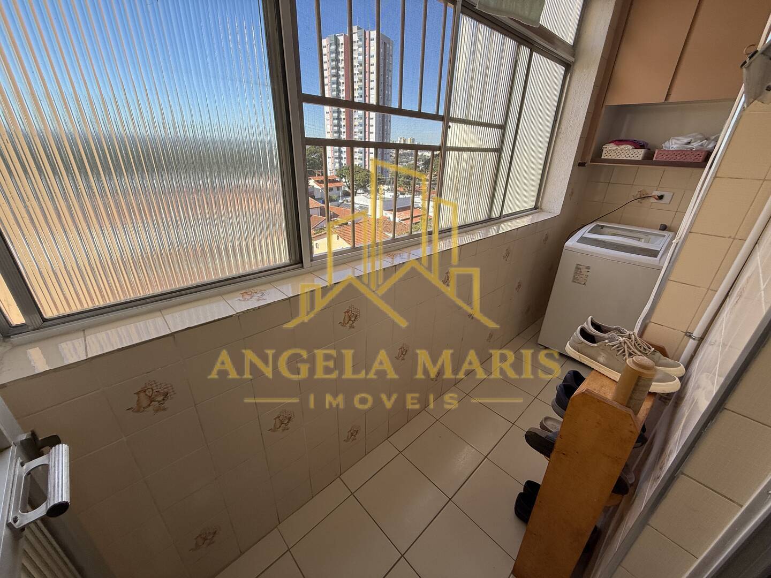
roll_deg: -4.2
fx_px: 312
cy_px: 289
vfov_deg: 85.7
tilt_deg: -24.6
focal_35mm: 14
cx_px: 386
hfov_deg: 102.1
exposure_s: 1/328
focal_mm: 2.22
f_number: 2.2
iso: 50
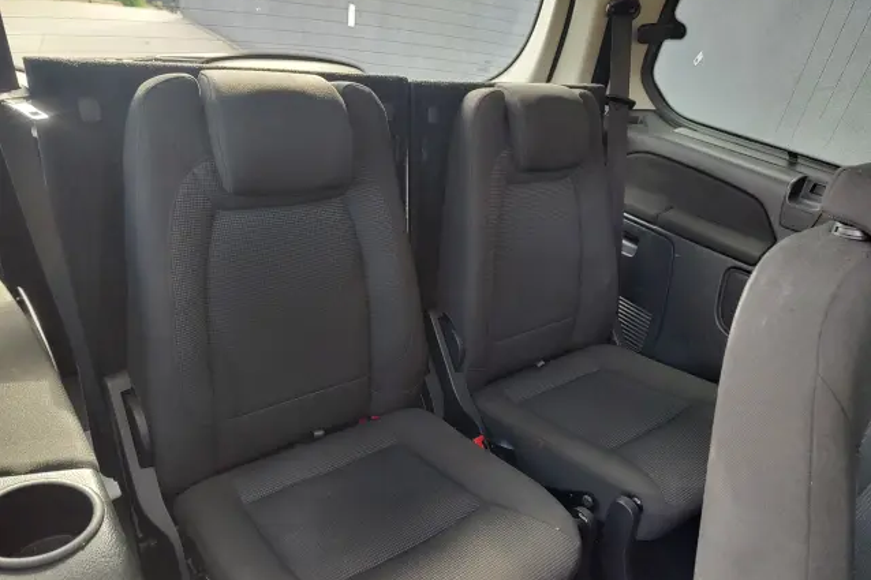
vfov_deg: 53.1
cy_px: 307
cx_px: 436
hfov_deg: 73.8
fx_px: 580
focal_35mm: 24
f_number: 1.8
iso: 255
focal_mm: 5.56
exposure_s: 1/50
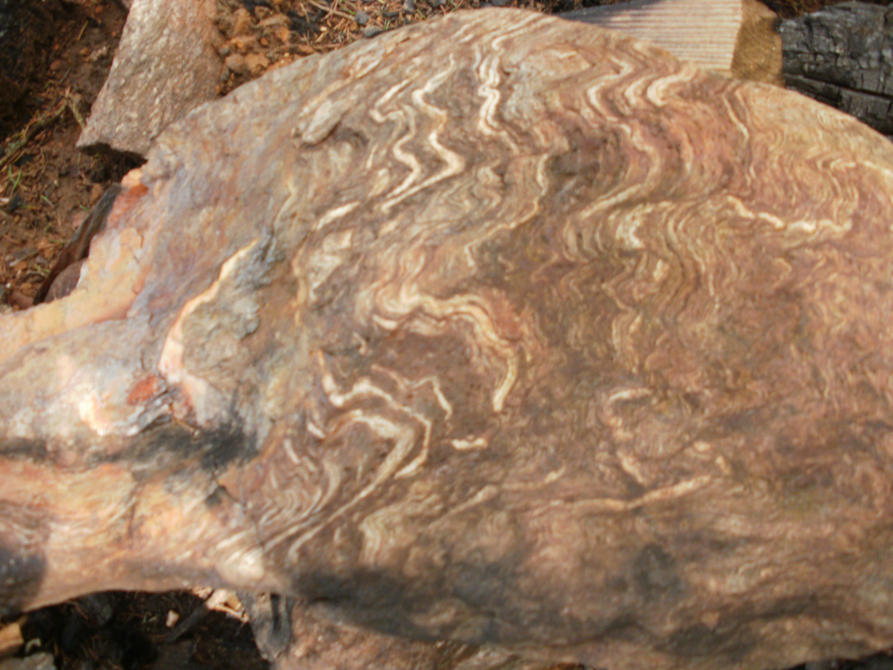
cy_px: 335
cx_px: 446
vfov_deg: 39.7
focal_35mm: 36
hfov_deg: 51.4
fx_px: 929
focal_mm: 6.3
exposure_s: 1/40
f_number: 3.5
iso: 100
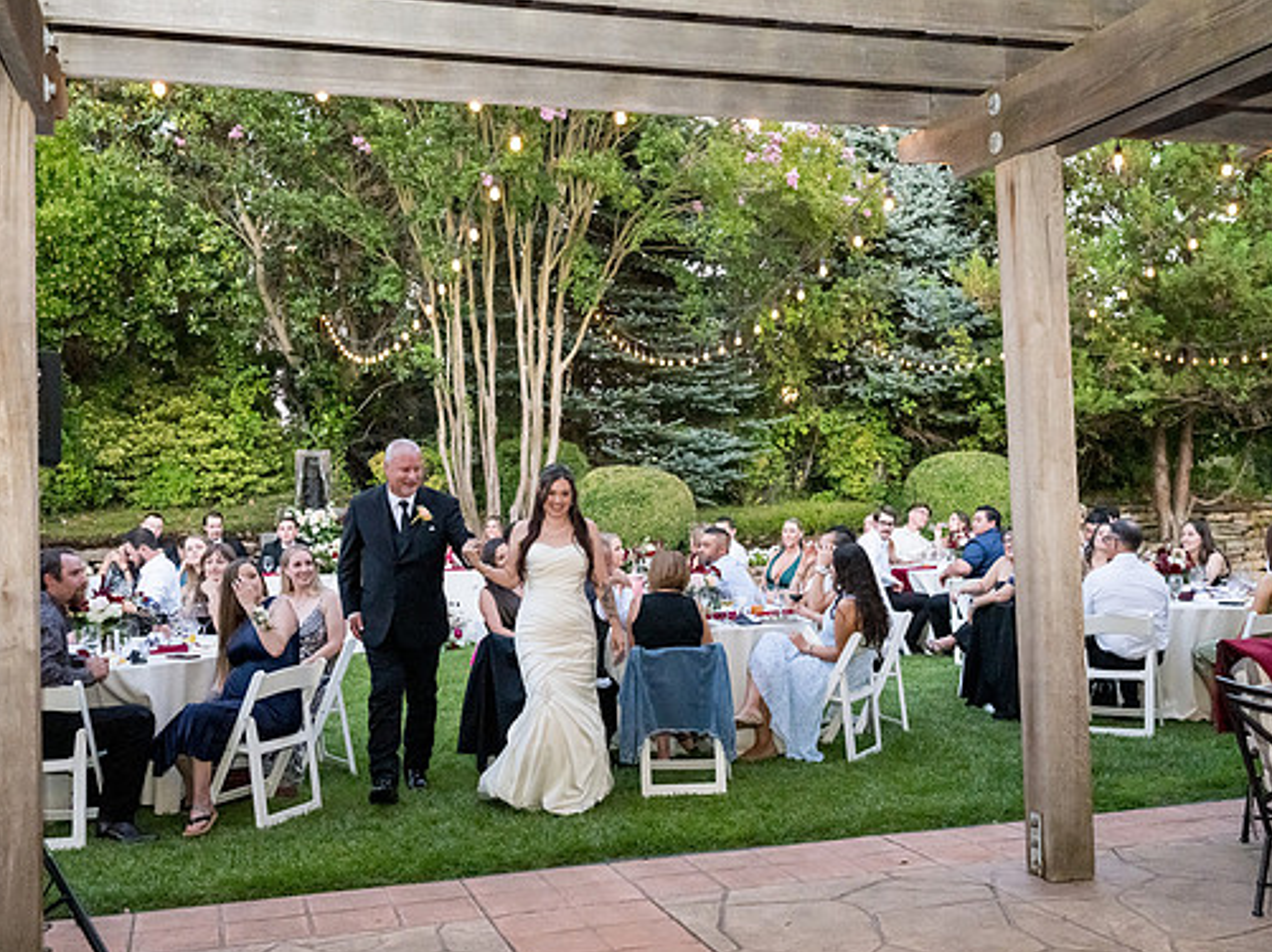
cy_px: 484
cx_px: 663
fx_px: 1432
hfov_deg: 47.9
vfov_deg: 36.8
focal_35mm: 39
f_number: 4
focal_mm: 35
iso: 5000
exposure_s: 1/400
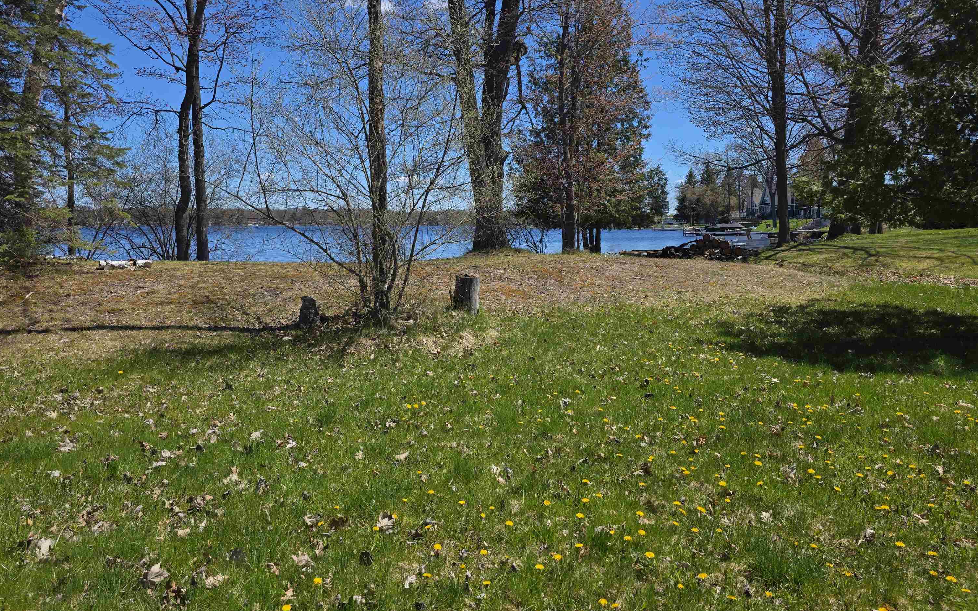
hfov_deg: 72.5
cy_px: 255
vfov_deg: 49.1
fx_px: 666
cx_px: 480
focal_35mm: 25
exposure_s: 1/5296
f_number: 1.7
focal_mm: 6.3
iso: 80
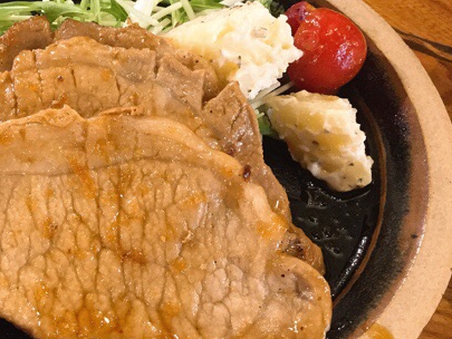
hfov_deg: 38.5
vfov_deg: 29.7
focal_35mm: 49
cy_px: 172
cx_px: 158
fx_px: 640
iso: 200
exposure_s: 1/15
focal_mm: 3.3
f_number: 2.4
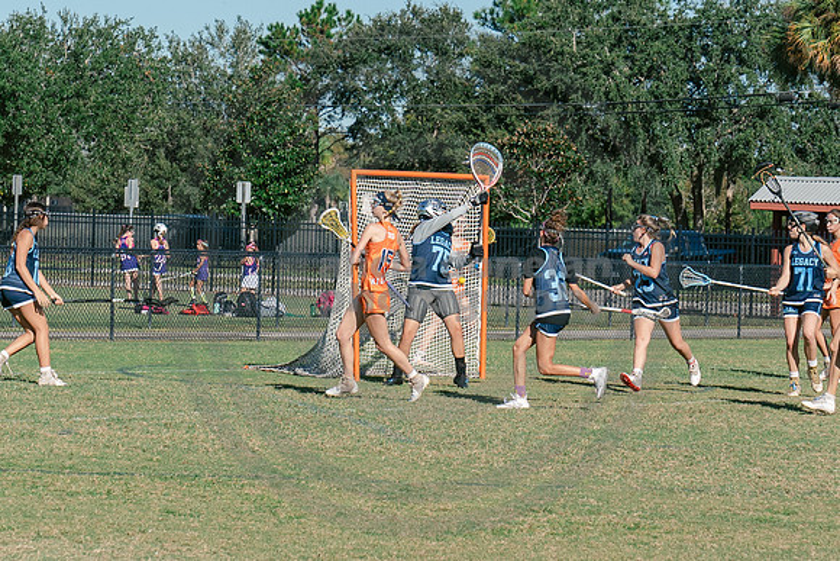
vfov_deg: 7.9
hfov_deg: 11.8
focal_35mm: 174
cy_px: 292
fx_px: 4055
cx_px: 406
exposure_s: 1/1600
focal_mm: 70
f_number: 5.6
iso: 250
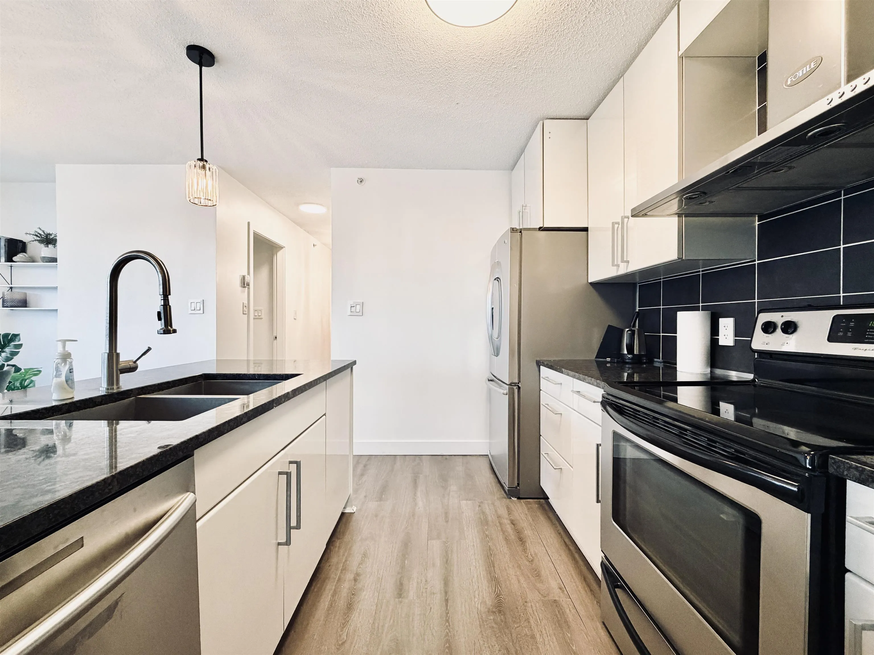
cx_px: 437
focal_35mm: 14
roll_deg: -0.3
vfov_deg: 85.7
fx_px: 354
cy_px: 328
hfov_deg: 102.1
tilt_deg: -0.6
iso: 250
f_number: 2.2
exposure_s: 1/120
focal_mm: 2.22
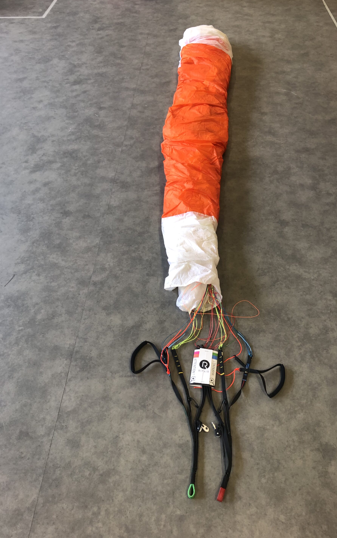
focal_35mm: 30
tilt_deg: -44.7
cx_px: 198
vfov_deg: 62.9
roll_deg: -1.4
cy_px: 267
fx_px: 441
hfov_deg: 41.7
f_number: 1.8
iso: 32
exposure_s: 1/20
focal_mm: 3.99
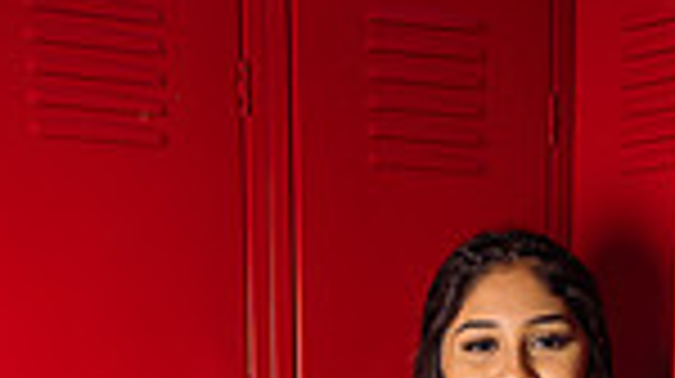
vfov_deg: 8.2
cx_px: 504
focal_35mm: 132
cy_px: 990
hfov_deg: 16.2
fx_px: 2360
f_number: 5
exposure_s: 1/250
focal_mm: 42
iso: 200
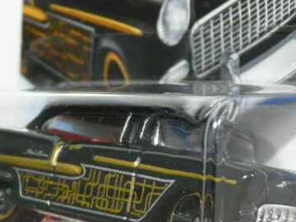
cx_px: 168
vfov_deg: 7.9
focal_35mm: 188
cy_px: 144
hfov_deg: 10.5
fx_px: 1606
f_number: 3.2
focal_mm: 11.7
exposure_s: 1/50
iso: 160
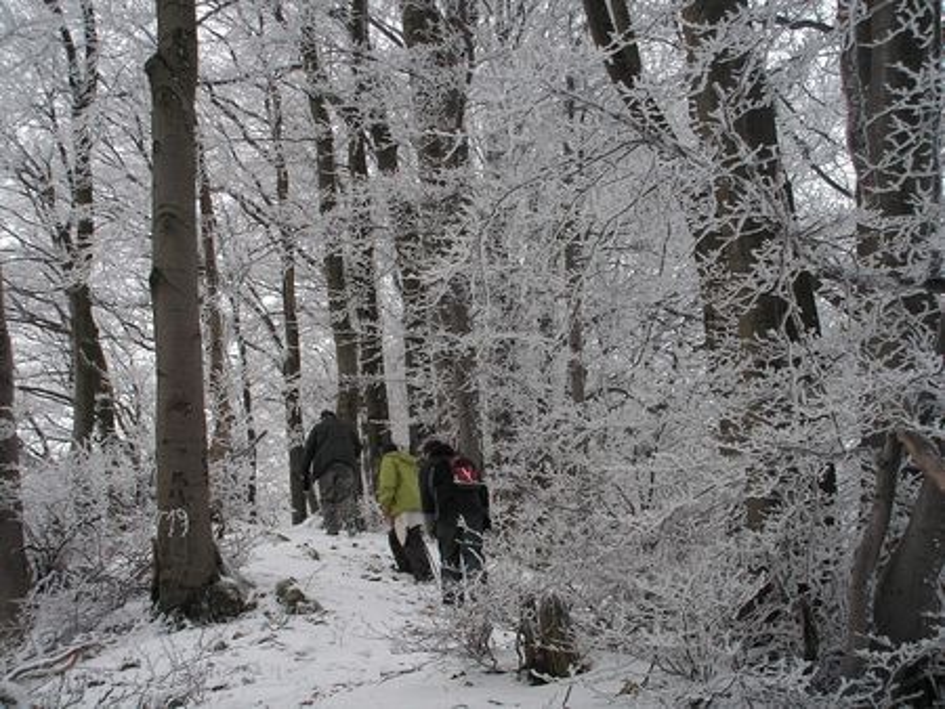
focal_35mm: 63
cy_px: 354
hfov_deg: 30.7
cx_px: 472
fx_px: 1721
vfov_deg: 23.3
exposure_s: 1/80
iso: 80
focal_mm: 10.6
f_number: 3.3
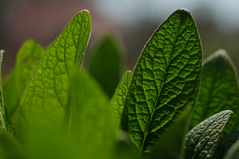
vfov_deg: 19.4
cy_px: 80
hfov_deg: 28.9
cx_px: 120
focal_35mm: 70
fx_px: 465
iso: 400
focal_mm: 70
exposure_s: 1/3200
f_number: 2.8
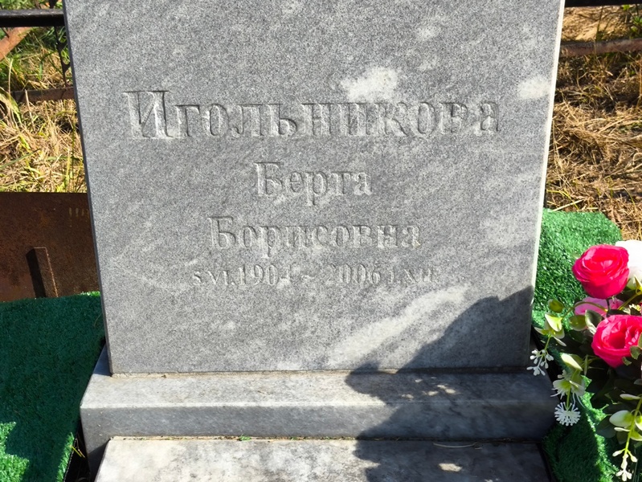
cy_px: 241
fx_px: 928
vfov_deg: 29.1
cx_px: 321
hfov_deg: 38.2
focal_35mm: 50
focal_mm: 4.71
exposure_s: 1/579
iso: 50
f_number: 1.7
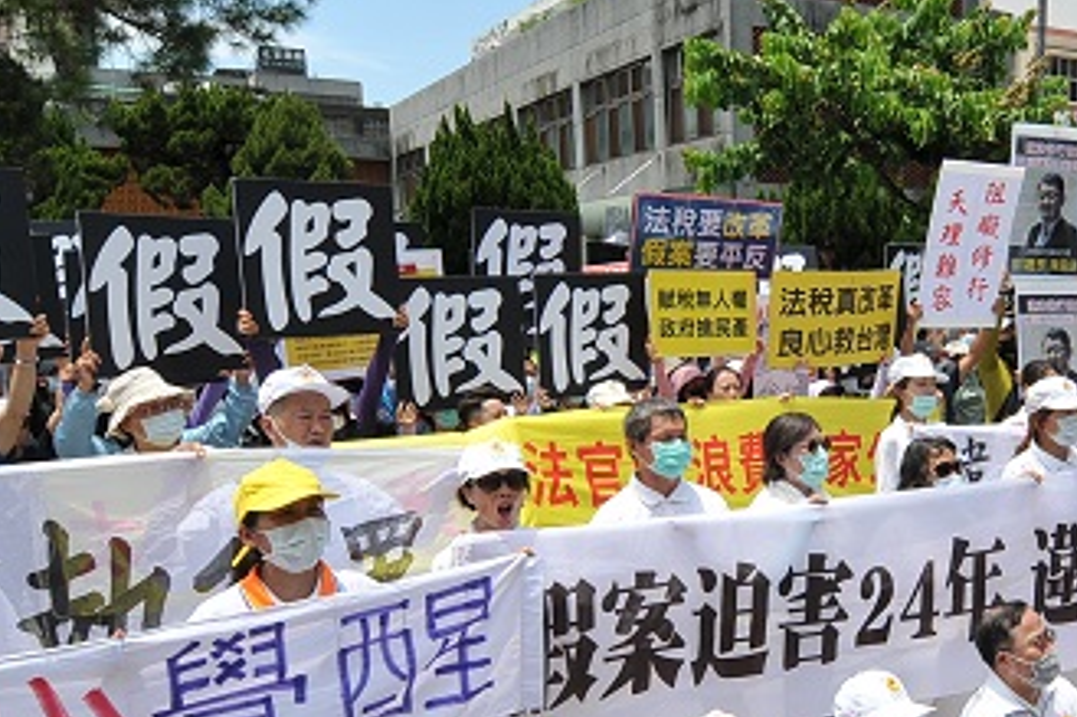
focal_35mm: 35
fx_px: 1047
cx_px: 782
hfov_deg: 52.5
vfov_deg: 37.7
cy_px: 411
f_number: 11
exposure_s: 1/200
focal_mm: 12
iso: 200
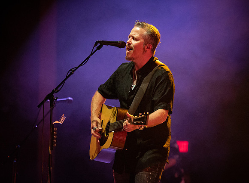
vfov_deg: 7.5
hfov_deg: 10.2
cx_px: 136
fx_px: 1393
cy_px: 72
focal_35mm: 195
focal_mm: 150
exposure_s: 1/320
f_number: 2.8
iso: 10000
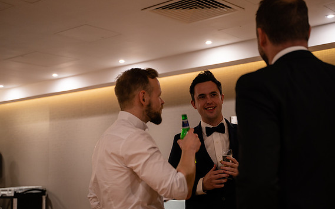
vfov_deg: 24.8
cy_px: 107
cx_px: 166
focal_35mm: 52
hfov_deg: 38.9
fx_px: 475
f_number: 2.8
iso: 1250
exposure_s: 1/60
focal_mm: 50
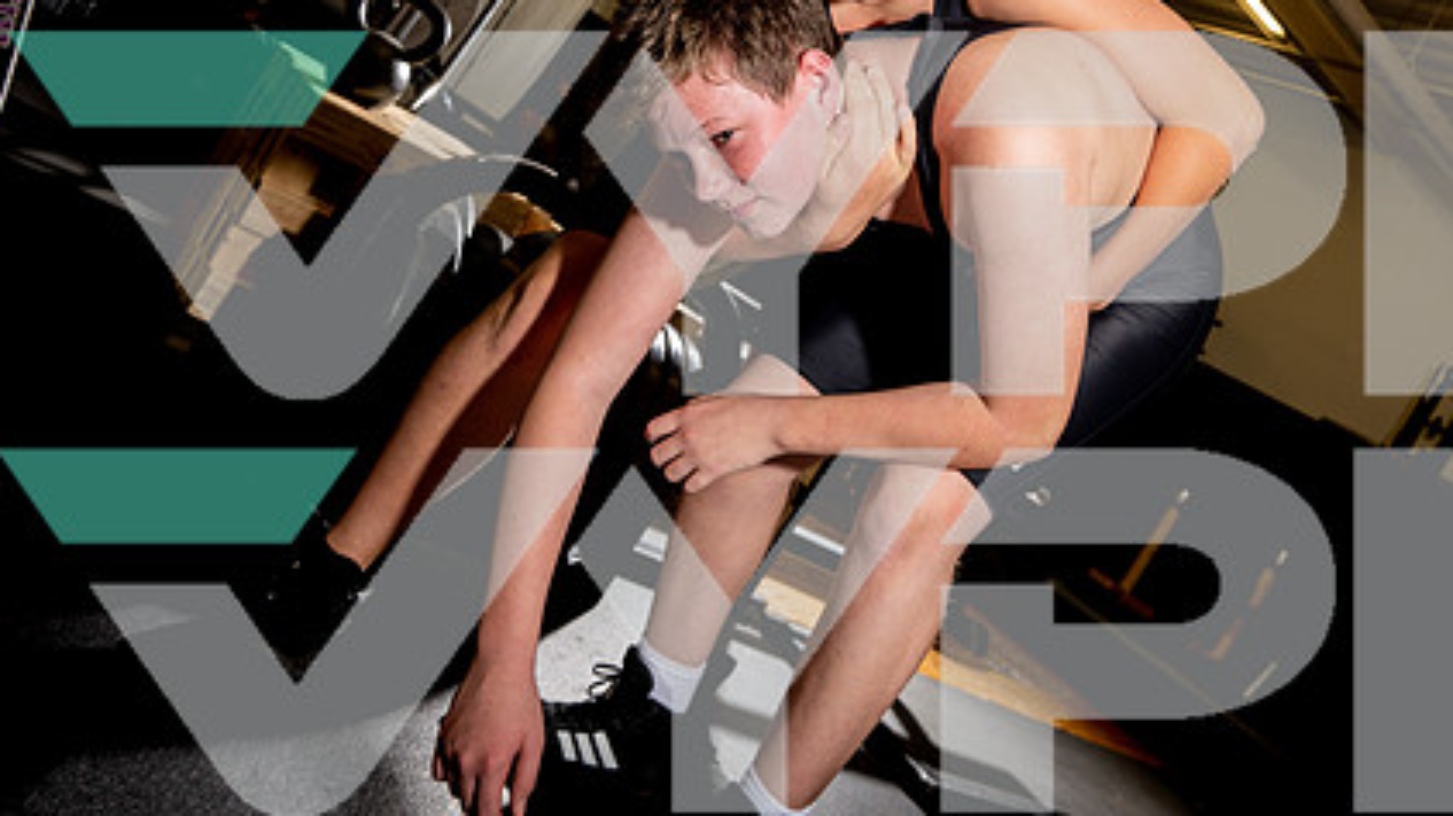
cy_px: 215
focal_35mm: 36
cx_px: 885
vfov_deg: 32.3
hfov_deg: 54.8
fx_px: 1386
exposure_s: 1/250
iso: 500
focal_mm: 25
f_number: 5
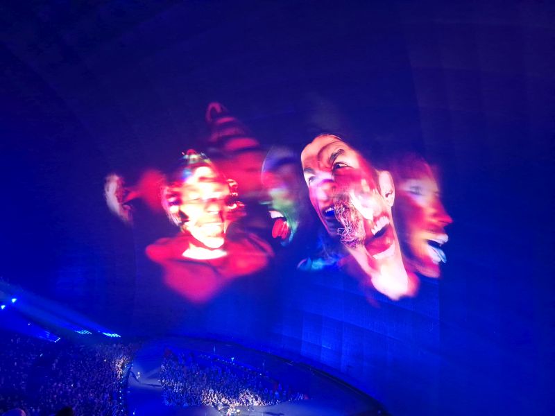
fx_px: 369
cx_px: 278
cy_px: 208
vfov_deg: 58.9
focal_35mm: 23
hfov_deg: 73.9
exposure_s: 1/100
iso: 640
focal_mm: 5.4
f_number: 1.8
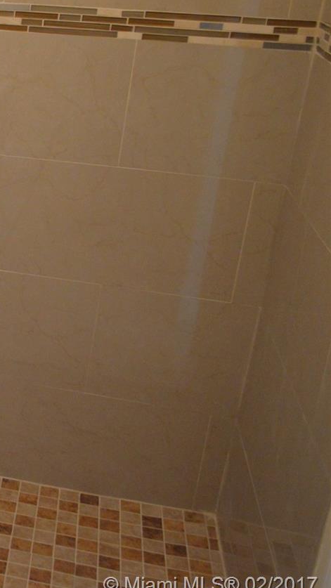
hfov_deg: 17.1
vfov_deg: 34.7
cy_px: 226
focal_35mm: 60
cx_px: -231
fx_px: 936
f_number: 3.8
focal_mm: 20
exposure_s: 1/60
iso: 1800
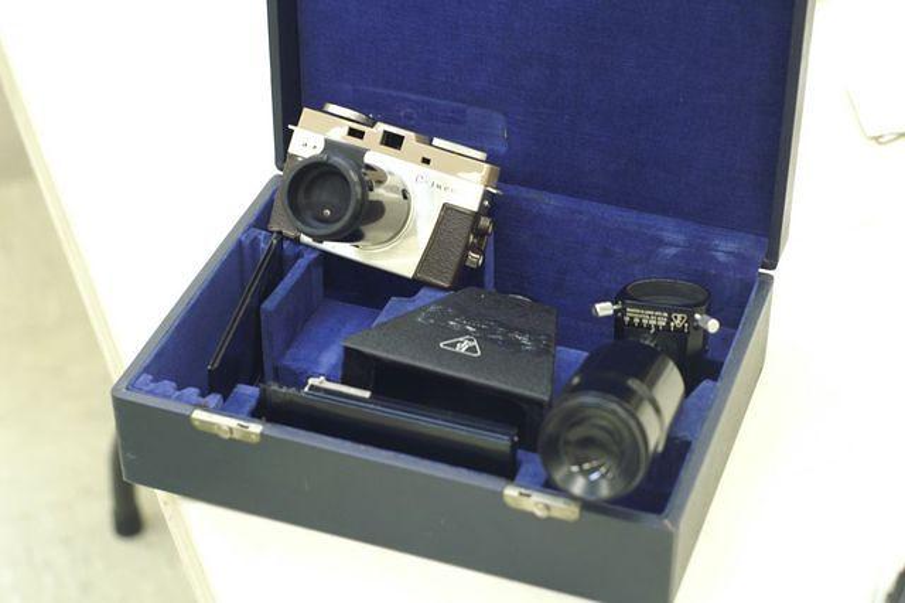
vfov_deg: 18.2
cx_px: 452
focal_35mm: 75
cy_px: 302
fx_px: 1884
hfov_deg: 27.0
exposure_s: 1/30
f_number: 3.5
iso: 400
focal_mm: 50
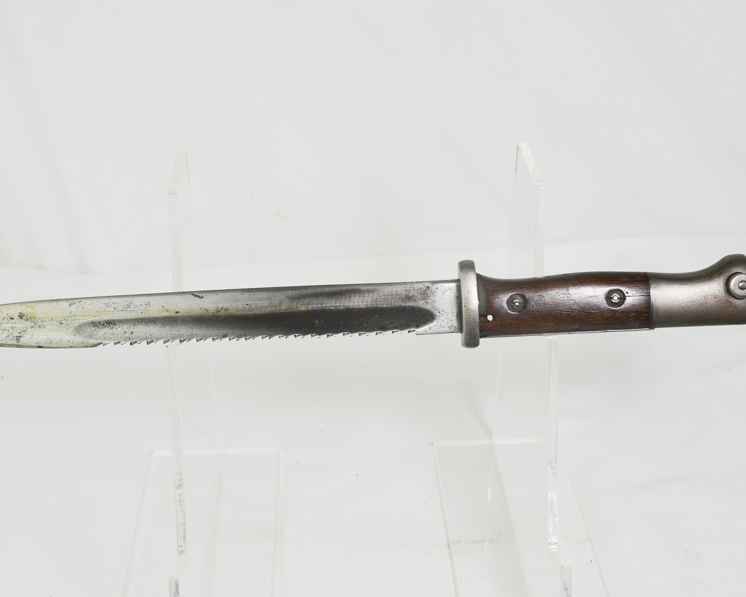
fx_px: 1183
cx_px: 339
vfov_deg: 28.3
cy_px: 295
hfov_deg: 35.0
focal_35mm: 54
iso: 200
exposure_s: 1/160
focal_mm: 31
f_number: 6.3
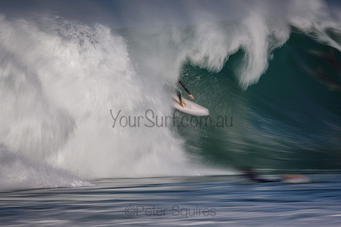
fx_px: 7105
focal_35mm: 750
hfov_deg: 2.7
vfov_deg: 1.8
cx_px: 170
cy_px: 114
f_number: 29
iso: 100
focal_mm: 500
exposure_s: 1/20
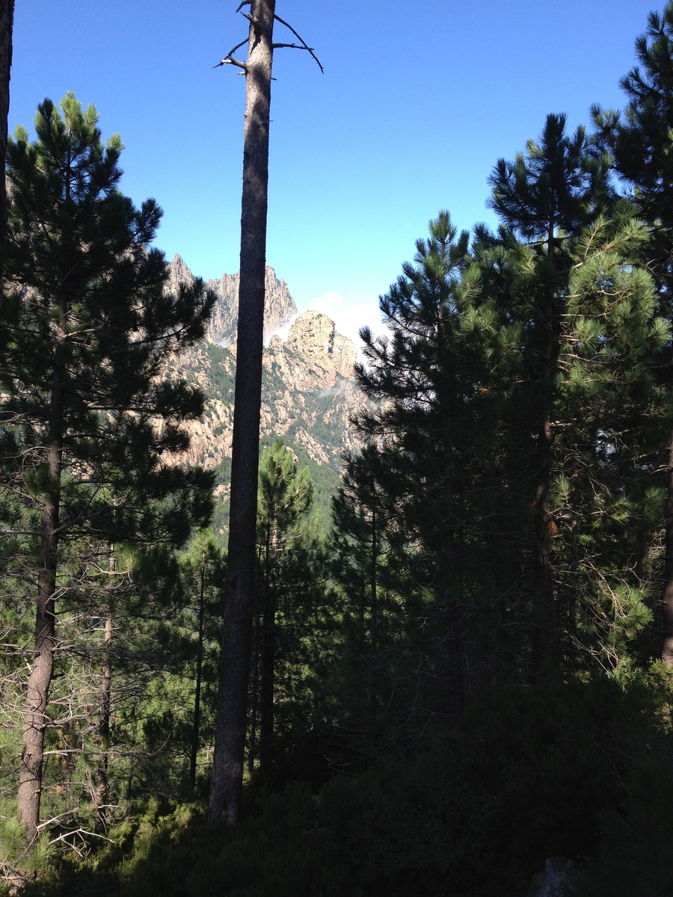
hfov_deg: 40.7
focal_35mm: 35
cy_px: 448
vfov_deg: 52.6
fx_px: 907
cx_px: 336
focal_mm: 4.28
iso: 64
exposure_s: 1/756
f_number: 2.4
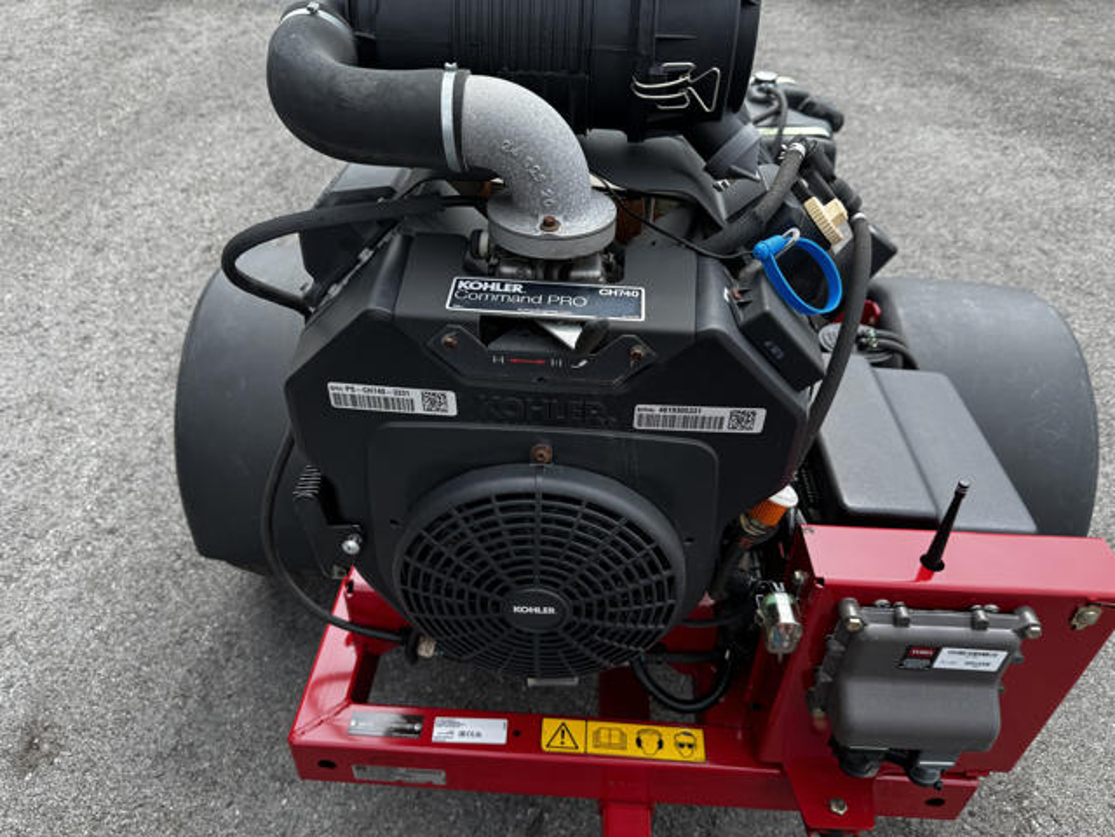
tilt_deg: -42.4
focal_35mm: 24
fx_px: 773
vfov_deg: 56.8
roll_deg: +0.0
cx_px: 558
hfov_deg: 71.6
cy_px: 418
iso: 80
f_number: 1.78
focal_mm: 6.76
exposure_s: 1/1261
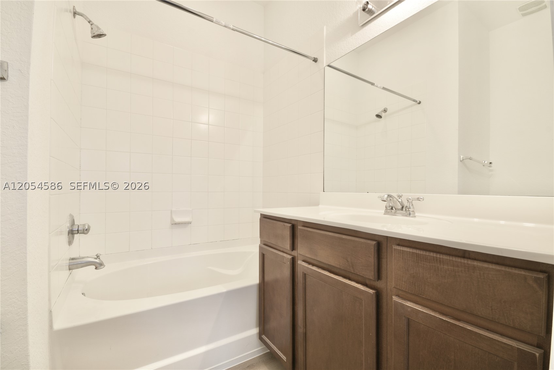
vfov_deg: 77.3
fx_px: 231
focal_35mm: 15
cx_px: 277
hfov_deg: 100.4
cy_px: 185
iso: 100
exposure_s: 1/3
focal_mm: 10
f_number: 9
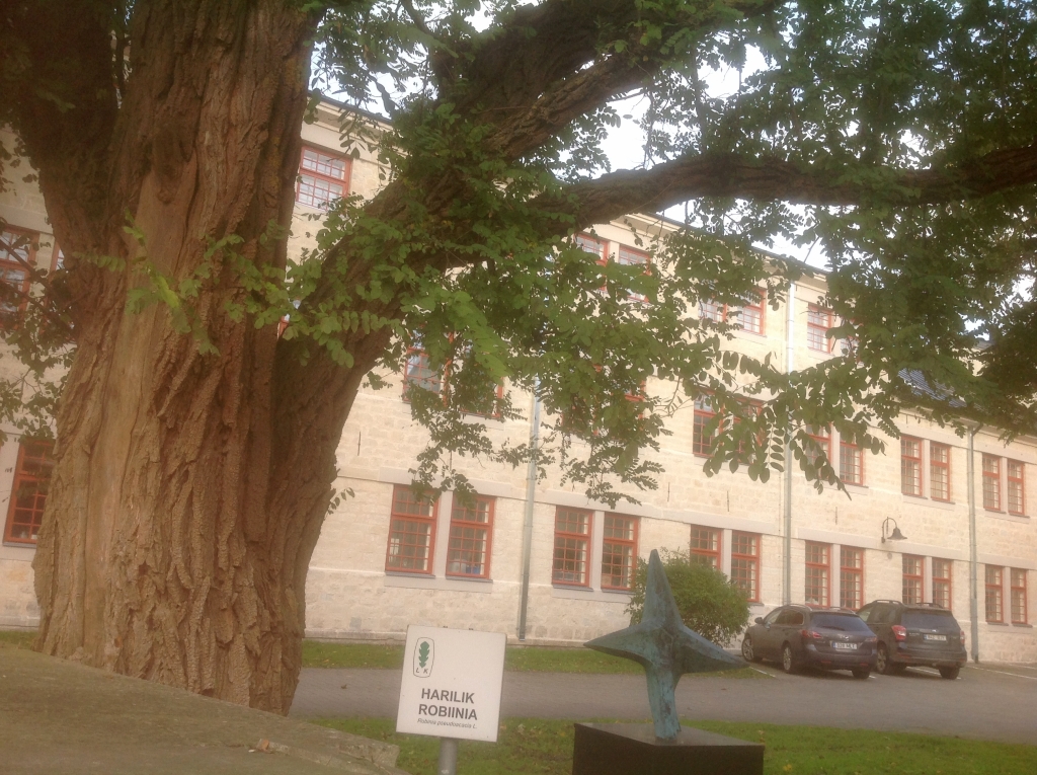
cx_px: 518
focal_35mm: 35
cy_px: 388
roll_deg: -4.3
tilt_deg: +11.1
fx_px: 1047
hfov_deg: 52.7
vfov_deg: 40.6
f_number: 2.4
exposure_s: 1/343
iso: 50
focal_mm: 4.28
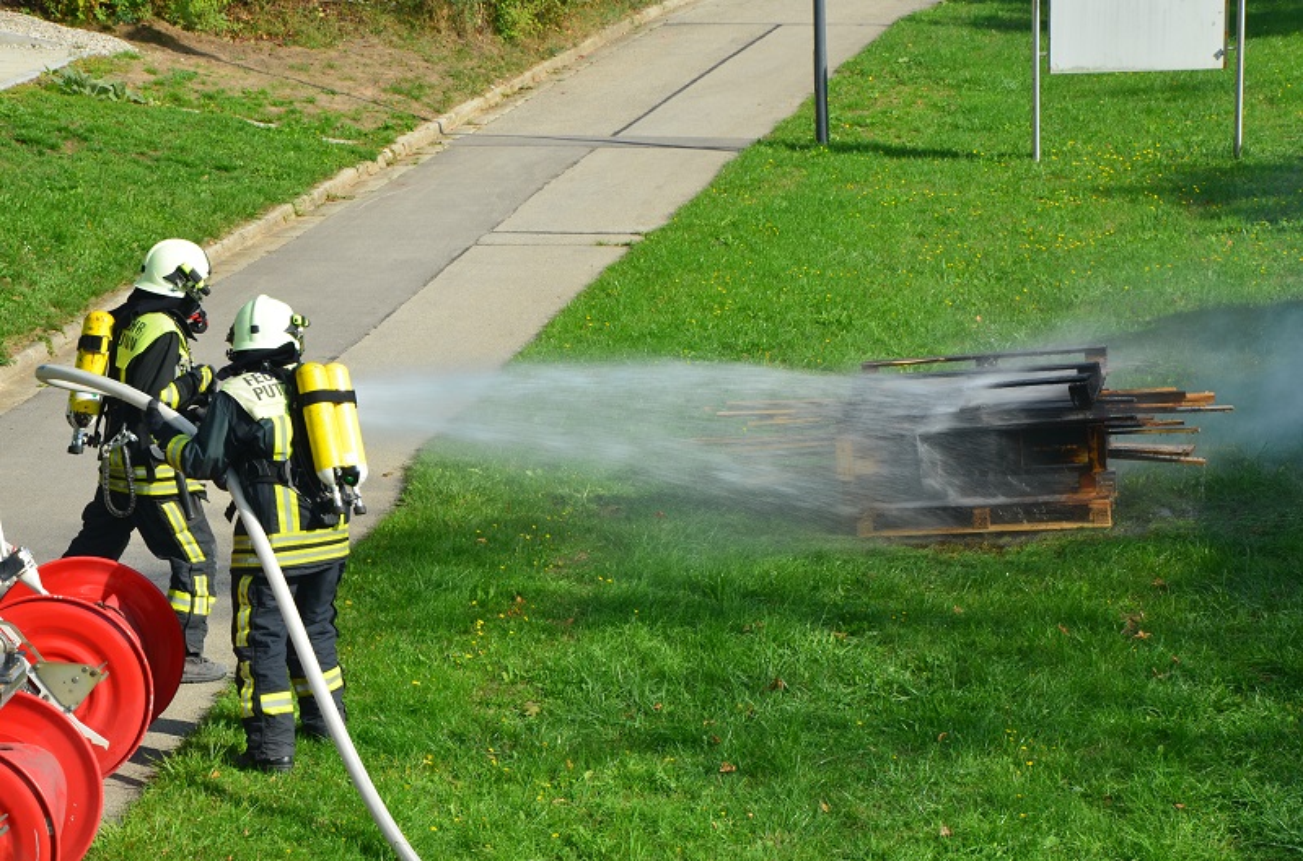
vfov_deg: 11.4
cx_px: 652
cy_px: 430
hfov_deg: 17.1
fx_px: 4332
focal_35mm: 120
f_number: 11
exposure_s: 1/125
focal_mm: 80
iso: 110
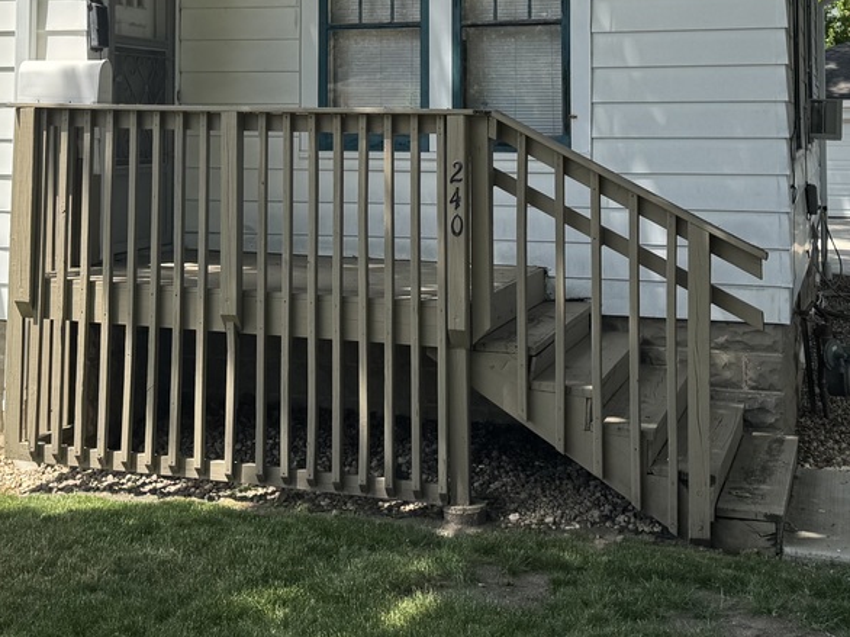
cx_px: 334
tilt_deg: +1.0
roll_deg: +0.2
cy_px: 51
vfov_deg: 24.0
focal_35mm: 59
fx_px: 1448
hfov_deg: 32.6
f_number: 1.78
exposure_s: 1/2105
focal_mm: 6.76
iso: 80
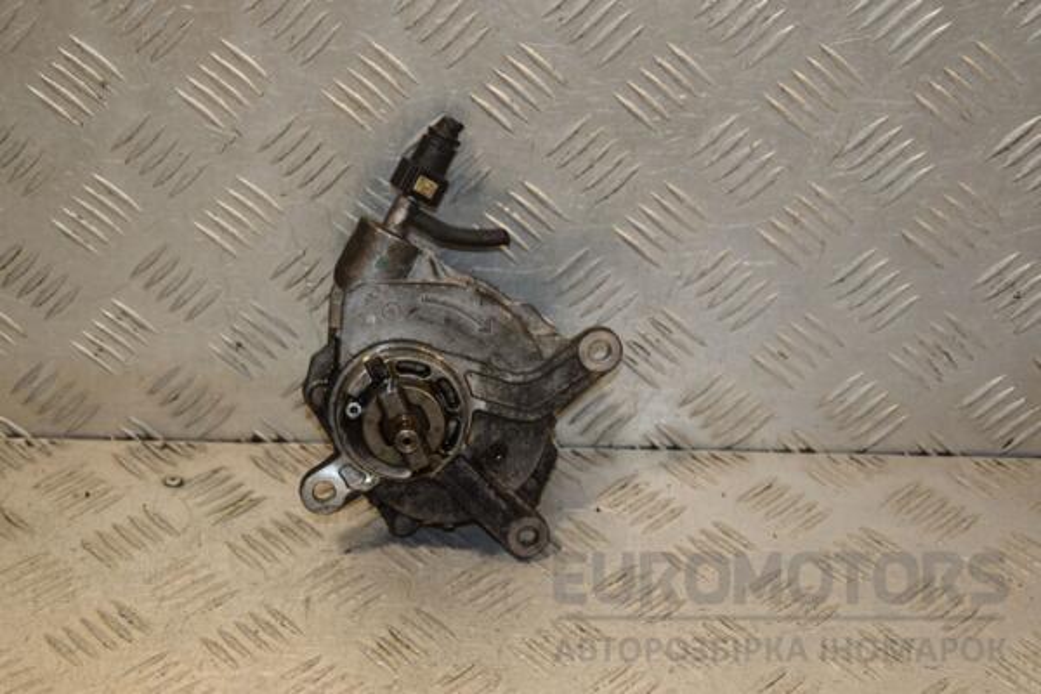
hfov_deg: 27.0
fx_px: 2169
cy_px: 347
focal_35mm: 75
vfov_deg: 18.2
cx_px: 520
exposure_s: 1/200
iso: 800
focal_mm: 50
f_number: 6.3
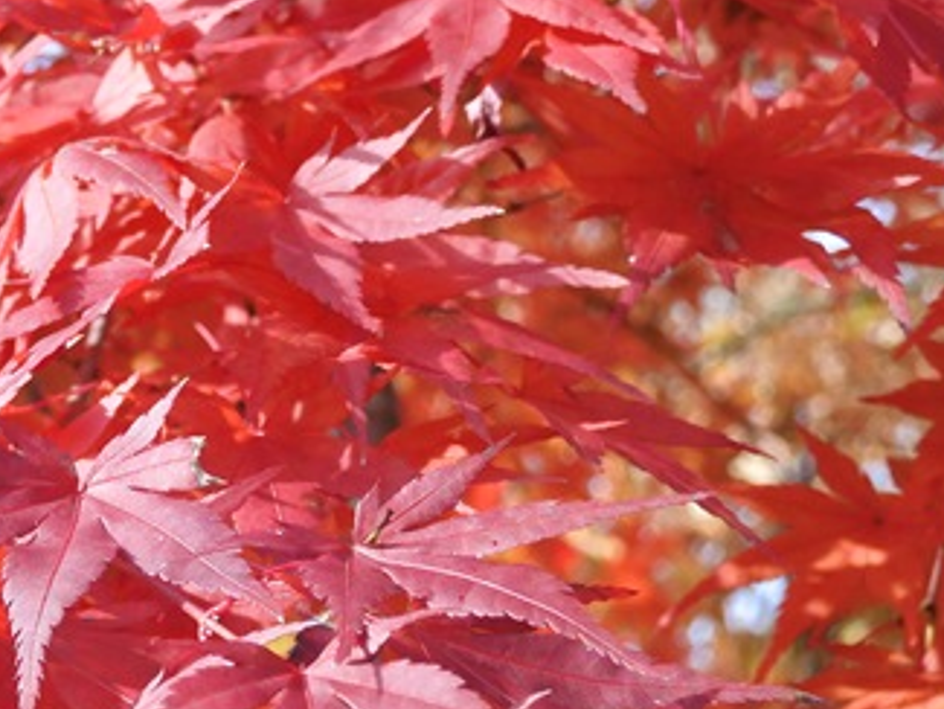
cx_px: 184
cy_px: 465
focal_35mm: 141
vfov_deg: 10.5
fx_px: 3847
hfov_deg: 13.9
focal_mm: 15.2
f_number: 5
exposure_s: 1/200
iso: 100
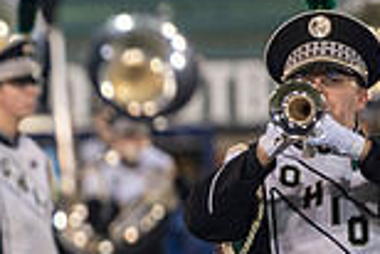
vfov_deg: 1.8
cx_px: -239
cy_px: 202
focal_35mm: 753
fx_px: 7956
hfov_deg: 2.7
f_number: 2.8
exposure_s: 1/500
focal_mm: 200
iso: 1000
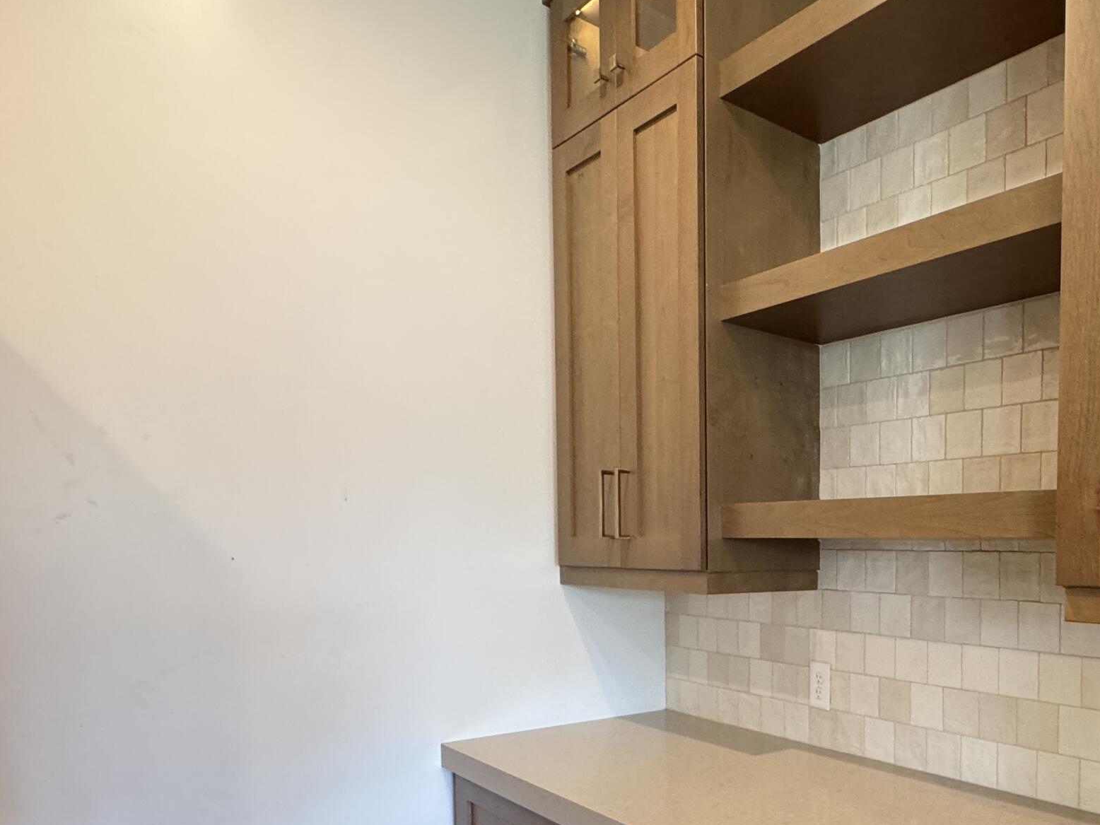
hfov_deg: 58.3
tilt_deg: -2.3
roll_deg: -0.6
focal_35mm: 27
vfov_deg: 49.7
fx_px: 858
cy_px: 599
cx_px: 935
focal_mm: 2.22
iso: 250
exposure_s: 1/60
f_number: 2.2
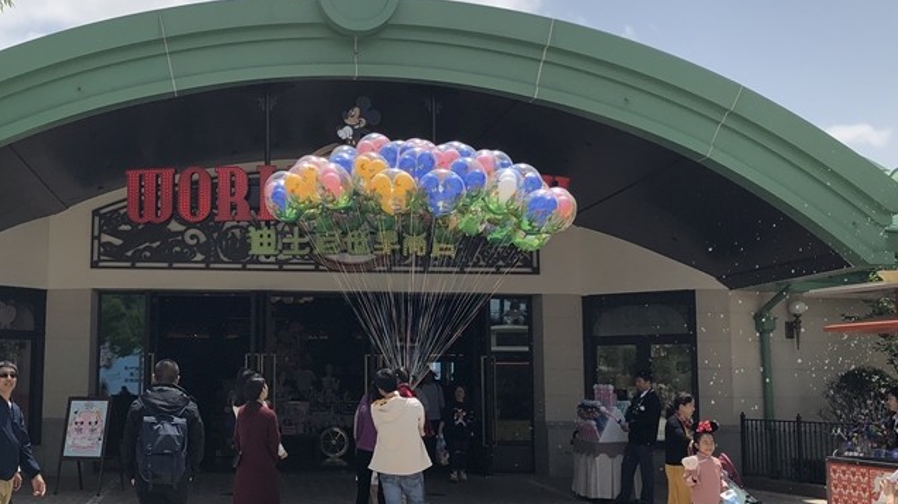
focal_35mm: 48
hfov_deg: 42.3
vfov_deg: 24.9
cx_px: 294
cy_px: 274
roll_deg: -0.9
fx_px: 1142
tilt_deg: +5.6
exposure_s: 1/2825
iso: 25
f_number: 1.8
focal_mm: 3.99
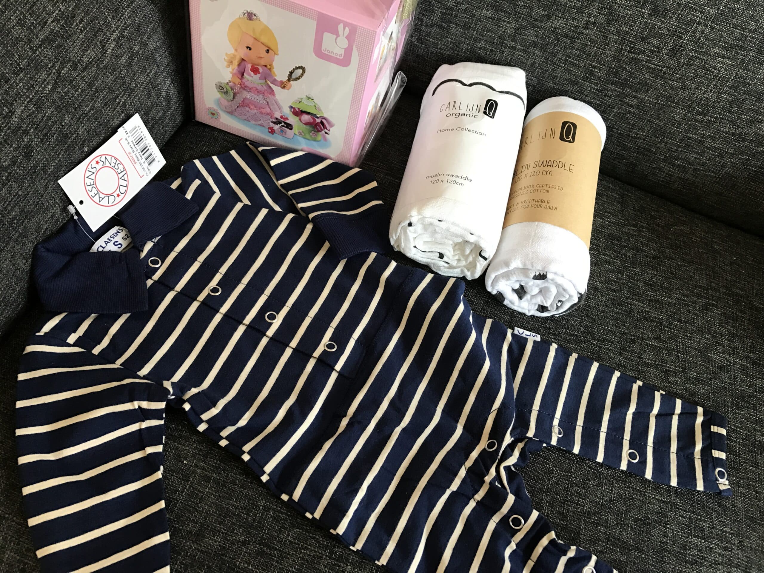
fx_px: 618
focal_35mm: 28
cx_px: 382
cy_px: 286
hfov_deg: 63.4
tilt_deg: -59.6
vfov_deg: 49.7
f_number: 1.8
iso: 40
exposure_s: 1/33
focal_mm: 3.99
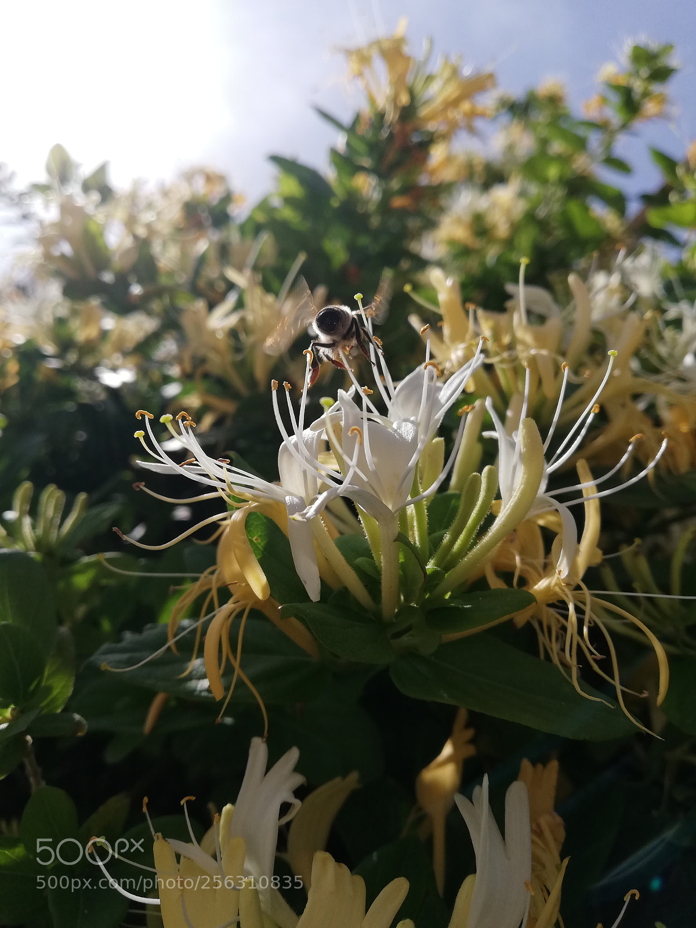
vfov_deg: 67.3
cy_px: 464
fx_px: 697
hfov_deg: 53.1
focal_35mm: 26
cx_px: 348
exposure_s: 1/1838
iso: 50
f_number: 2.2
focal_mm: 3.81
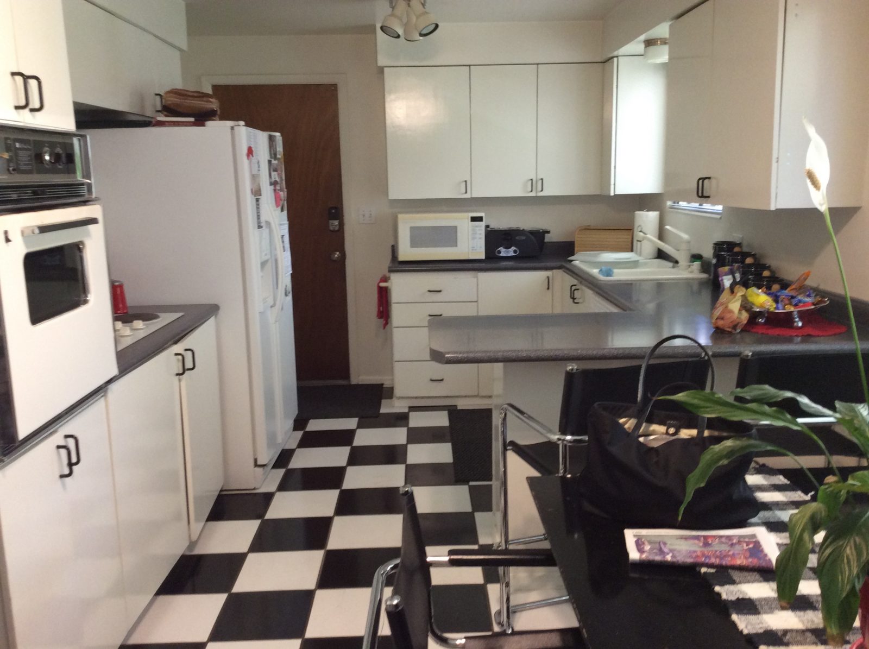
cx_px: 434
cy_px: 324
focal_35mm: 32
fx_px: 802
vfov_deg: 44.1
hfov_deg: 56.9
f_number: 2.4
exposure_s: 1/24
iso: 100
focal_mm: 3.3
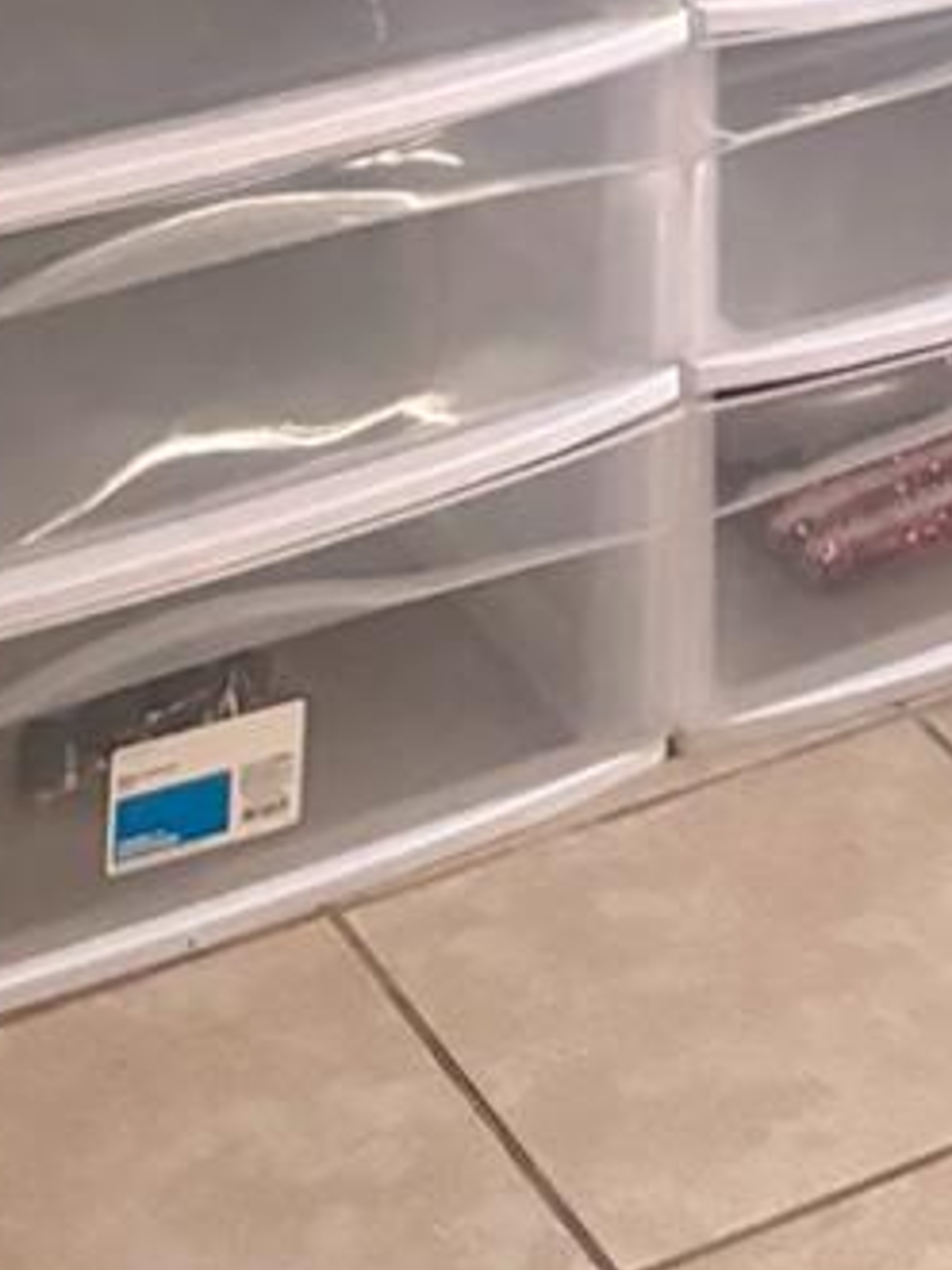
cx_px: 1426
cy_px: -1577
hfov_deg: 12.0
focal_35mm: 118
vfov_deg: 13.3
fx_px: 4330
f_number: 1.6
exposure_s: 1/30
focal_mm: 5.96
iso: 640
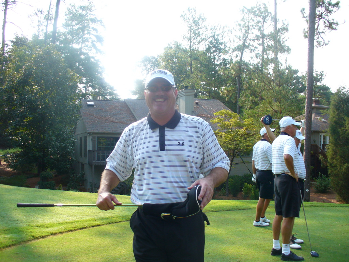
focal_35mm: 37
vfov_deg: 38.7
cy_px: 131
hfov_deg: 50.1
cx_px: 174
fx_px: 373
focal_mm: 6.1
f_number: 2.8
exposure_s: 1/320
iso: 80
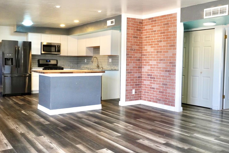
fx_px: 210
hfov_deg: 57.2
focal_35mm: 33
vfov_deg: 40.0
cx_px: 109
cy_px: 72
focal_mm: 16
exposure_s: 1/60
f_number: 6.3
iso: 1000
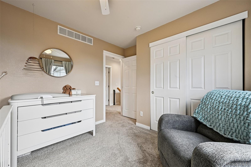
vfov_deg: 81.2
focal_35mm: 14
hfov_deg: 104.3
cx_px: 126
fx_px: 98
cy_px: 84
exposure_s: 1/15
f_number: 11
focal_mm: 14
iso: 250
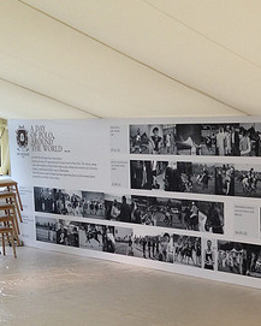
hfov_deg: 20.8
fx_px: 666
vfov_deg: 27.4
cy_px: 198
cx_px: 306
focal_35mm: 69
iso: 50
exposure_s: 1/282
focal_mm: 4.13
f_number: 2.4
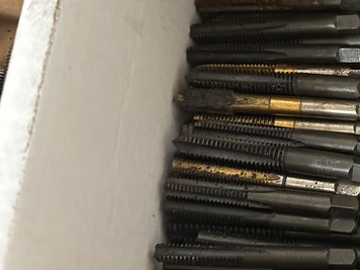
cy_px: 115
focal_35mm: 69
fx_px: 718
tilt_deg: -68.5
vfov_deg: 21.3
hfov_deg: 23.5
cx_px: 514
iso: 640
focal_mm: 6.86
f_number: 1.78
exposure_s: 1/53
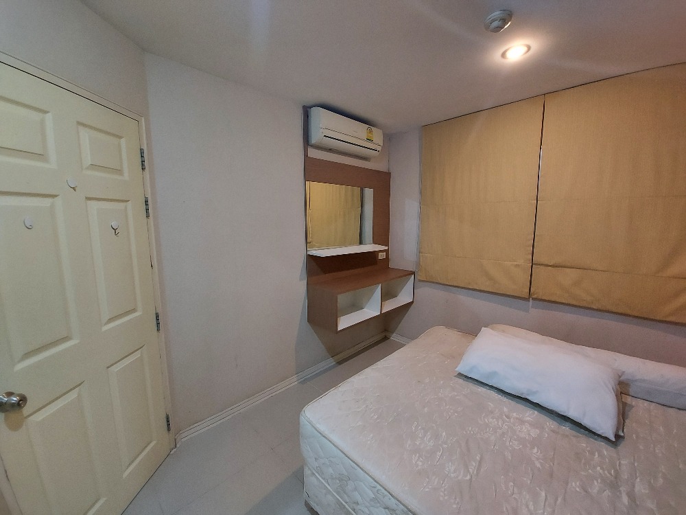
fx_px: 258
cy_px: 258
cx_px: 343
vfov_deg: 89.9
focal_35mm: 13
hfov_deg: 106.2
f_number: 2.2
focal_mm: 1.74
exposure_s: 1/50
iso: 320
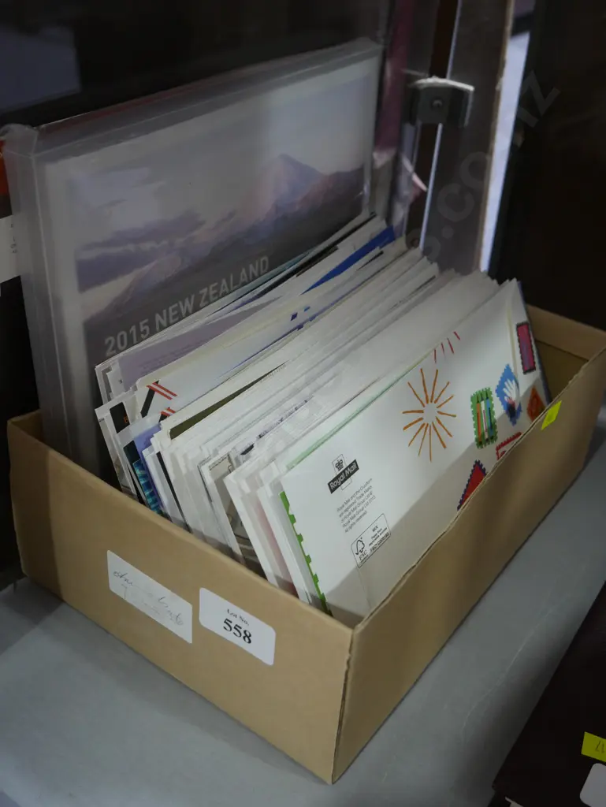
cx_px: 303
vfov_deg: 46.8
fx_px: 933
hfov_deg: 36.0
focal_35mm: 40
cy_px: 404
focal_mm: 20
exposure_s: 1/60
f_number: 4.5
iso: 1000
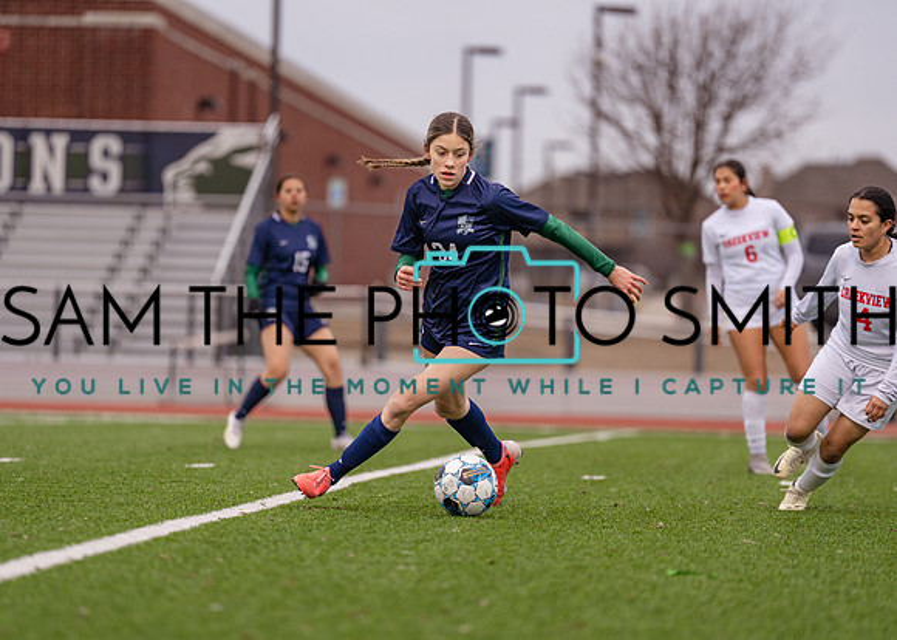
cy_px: 320
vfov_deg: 6.9
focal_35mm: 210
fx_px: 5338
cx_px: 448
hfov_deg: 9.6
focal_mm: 200
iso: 400
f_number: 2.8
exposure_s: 1/1250
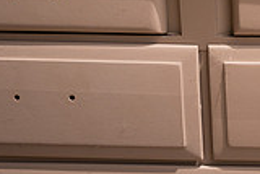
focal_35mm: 104
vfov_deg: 12.3
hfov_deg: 17.3
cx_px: 413
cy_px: -123
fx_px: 752
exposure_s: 1/2500
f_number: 2.8
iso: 160
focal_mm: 28
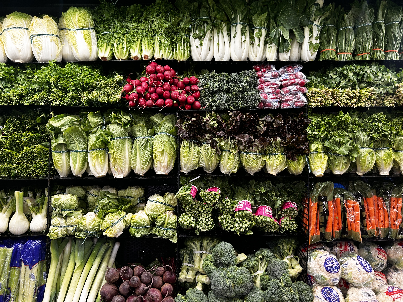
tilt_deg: -7.7
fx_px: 303
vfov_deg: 53.1
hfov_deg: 67.3
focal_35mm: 26
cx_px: 202
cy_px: 151
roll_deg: +0.0
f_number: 1.5
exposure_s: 1/60
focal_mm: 5.7
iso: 80
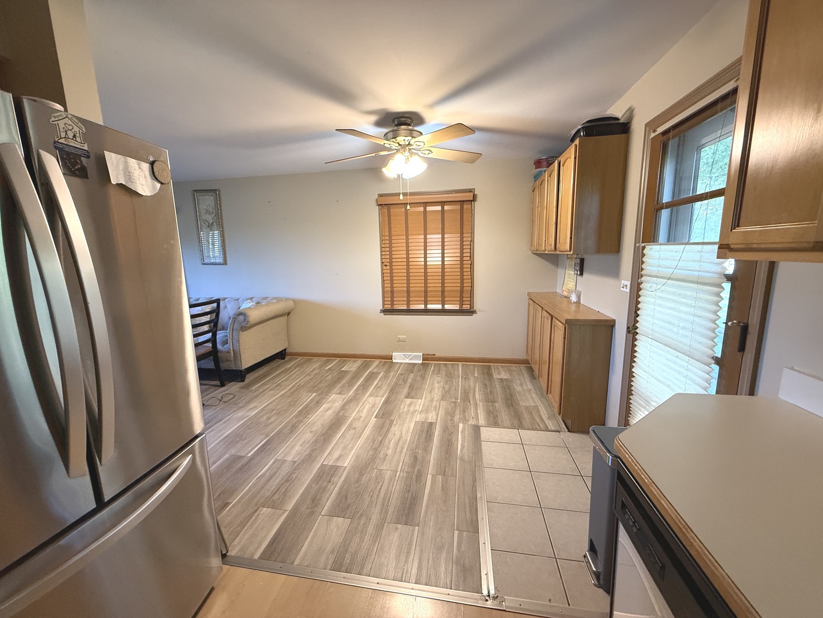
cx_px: 412
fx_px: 333
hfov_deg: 102.1
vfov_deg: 85.7
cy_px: 309
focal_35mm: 14
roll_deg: +2.0
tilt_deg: -9.7
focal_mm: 2.22
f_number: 2.2
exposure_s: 1/60
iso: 400
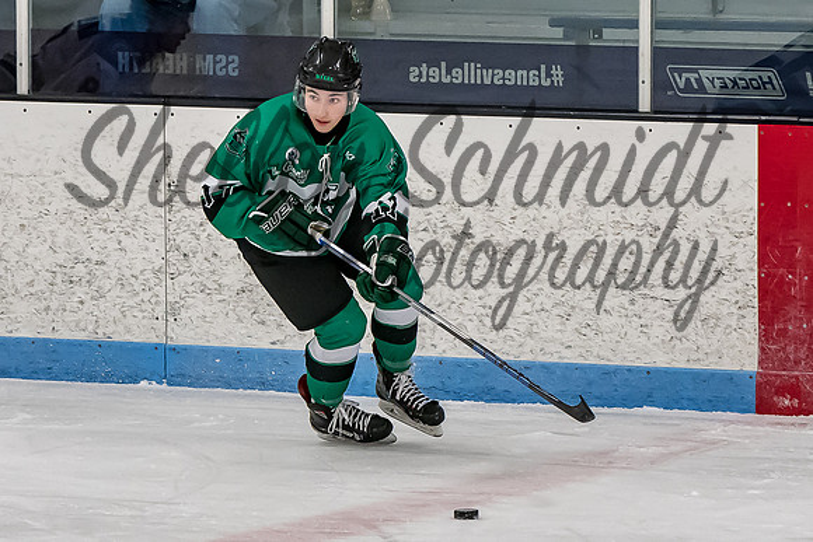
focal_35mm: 361
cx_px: 328
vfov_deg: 3.8
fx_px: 8150
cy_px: 252
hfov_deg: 5.7
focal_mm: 122
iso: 2500
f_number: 4
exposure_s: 1/800
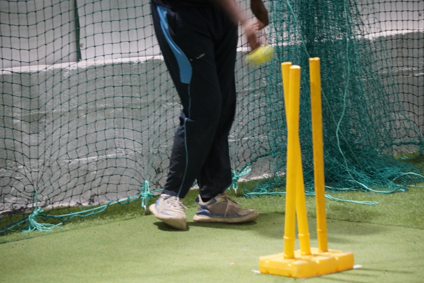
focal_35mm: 160
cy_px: 142
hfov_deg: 12.8
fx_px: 1891
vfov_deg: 8.6
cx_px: 212
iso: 6400
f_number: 5.6
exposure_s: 1/125
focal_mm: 107
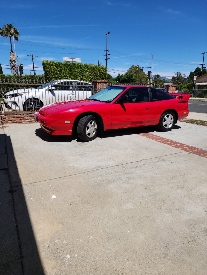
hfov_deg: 58.9
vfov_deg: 73.9
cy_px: 138
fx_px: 183
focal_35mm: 23
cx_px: 104
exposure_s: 1/1819
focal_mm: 6.4
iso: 12
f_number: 1.8
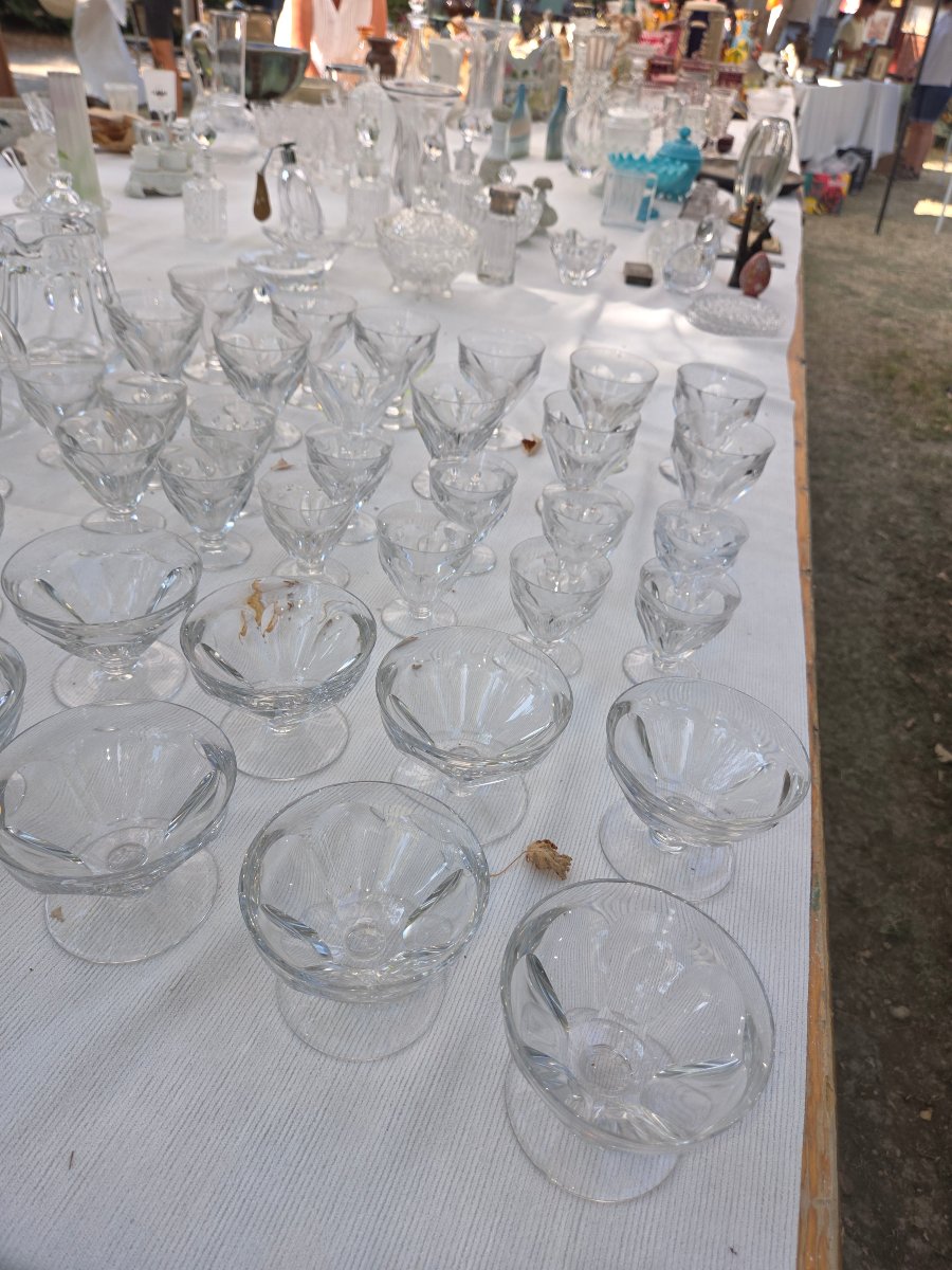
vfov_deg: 73.9
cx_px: 476
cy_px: 635
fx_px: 843
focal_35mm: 23
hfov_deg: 58.9
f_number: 1.8
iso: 25
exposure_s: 1/339
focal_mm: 5.4
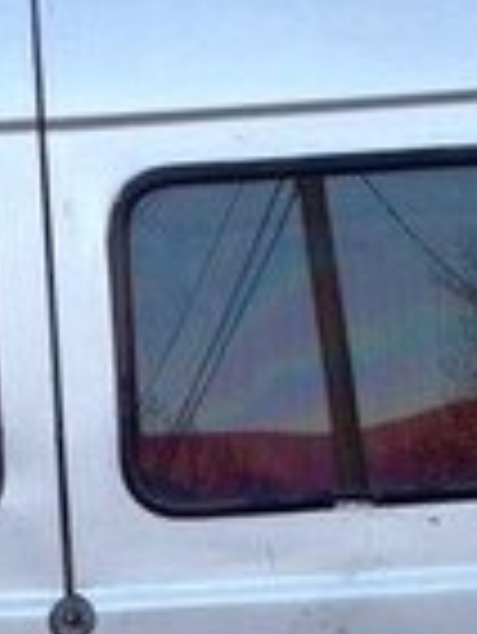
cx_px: 108
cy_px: 814
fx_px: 2128
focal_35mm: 116
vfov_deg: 16.1
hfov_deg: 12.7
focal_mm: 4.12
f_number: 2.4
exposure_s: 1/40
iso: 64
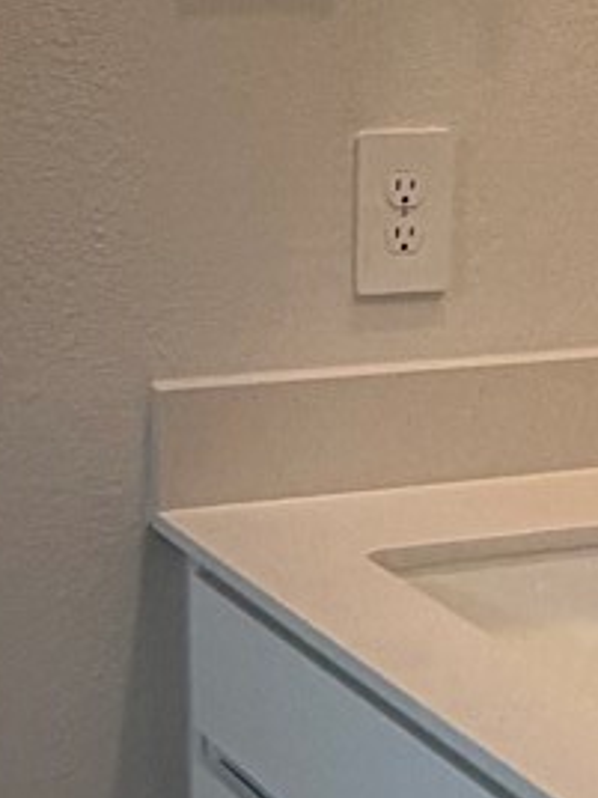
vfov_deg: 18.3
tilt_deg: -15.5
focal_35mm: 107
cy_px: 545
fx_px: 2465
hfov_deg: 13.8
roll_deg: -1.1
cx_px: 431
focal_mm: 2.22
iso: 100
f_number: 2.2
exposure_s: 1/120
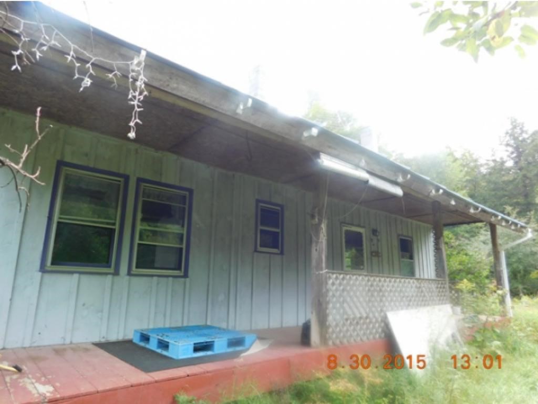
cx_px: 269
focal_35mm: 23
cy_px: 202
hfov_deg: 73.9
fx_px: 358
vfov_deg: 58.9
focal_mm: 4
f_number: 3
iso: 125
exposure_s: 1/125
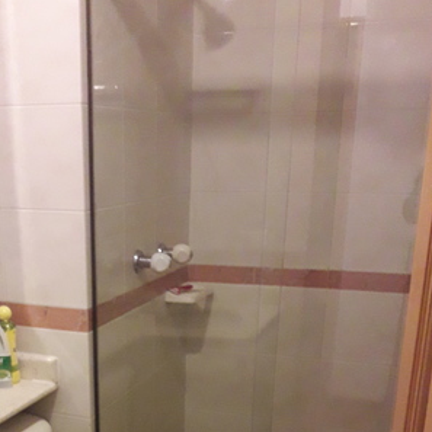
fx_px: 706
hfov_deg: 33.5
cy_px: 409
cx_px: 118
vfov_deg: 32.0
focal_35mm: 50
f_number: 1.9
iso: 400
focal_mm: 3.7
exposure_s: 1/24
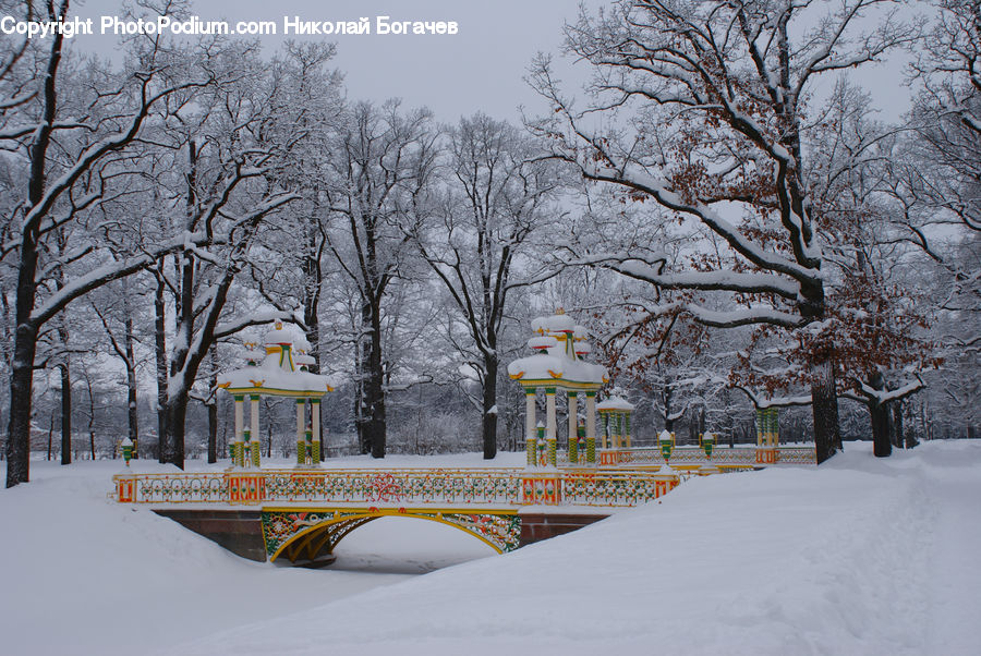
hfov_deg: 46.4
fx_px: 1146
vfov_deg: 32.0
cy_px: 328
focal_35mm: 42
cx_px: 490
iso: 100
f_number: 7.1
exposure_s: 1/80
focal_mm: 28
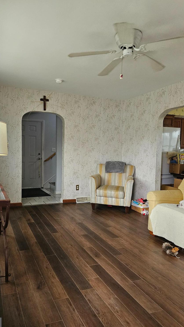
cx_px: 74
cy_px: 166
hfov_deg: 44.2
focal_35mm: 26
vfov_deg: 71.9
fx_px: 225
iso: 800
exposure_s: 1/120
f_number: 1.7
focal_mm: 6.3
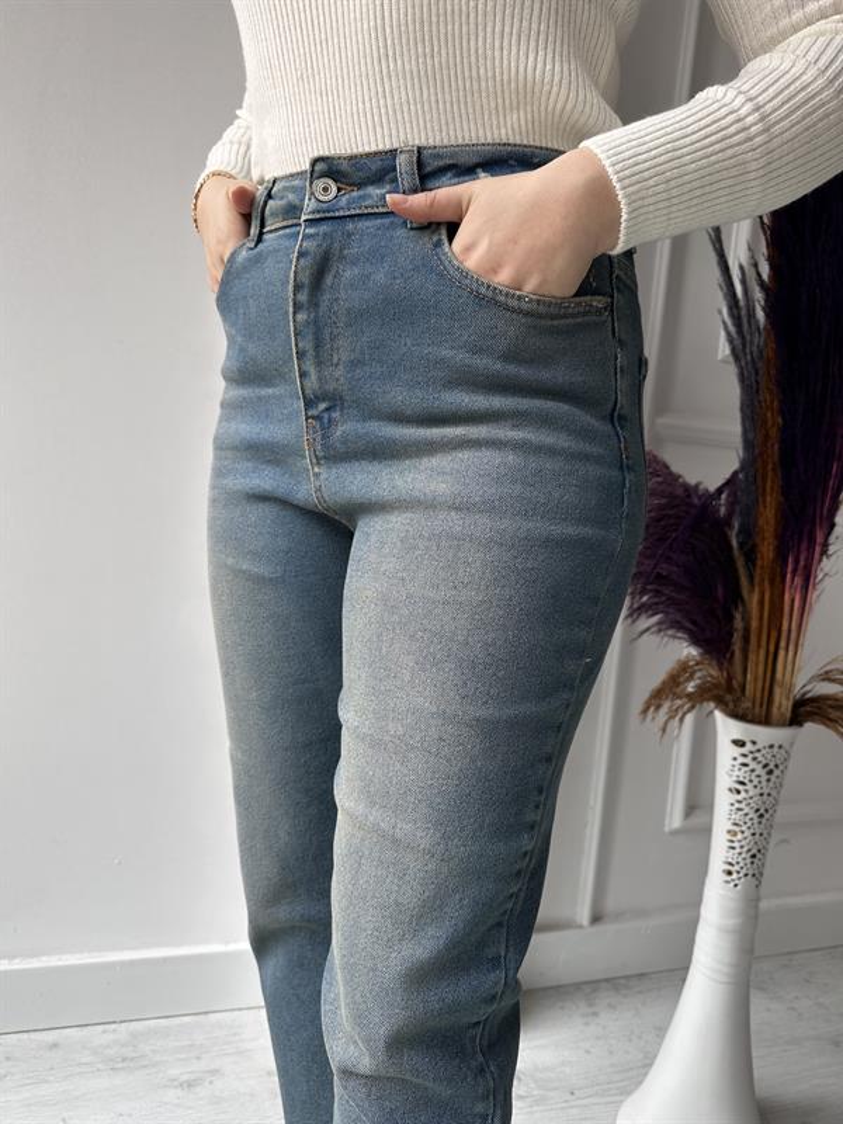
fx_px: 779
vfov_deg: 71.6
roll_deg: -4.0
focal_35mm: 24
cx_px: 422
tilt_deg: -6.2
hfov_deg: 56.8
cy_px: 562
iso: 64
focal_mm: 6.86
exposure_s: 1/121
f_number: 1.78
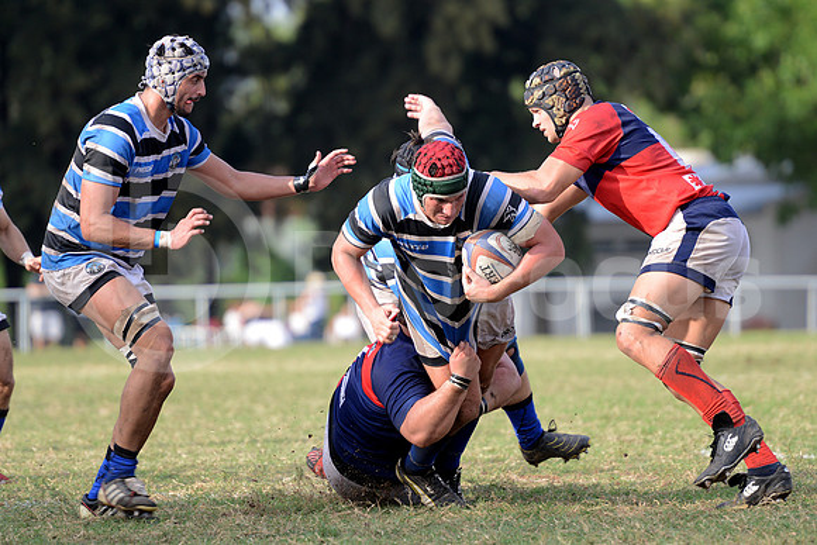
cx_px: 408
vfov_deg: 5.1
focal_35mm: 270
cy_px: 272
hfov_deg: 7.6
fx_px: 6129
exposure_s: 1/500
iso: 500
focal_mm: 270
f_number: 4
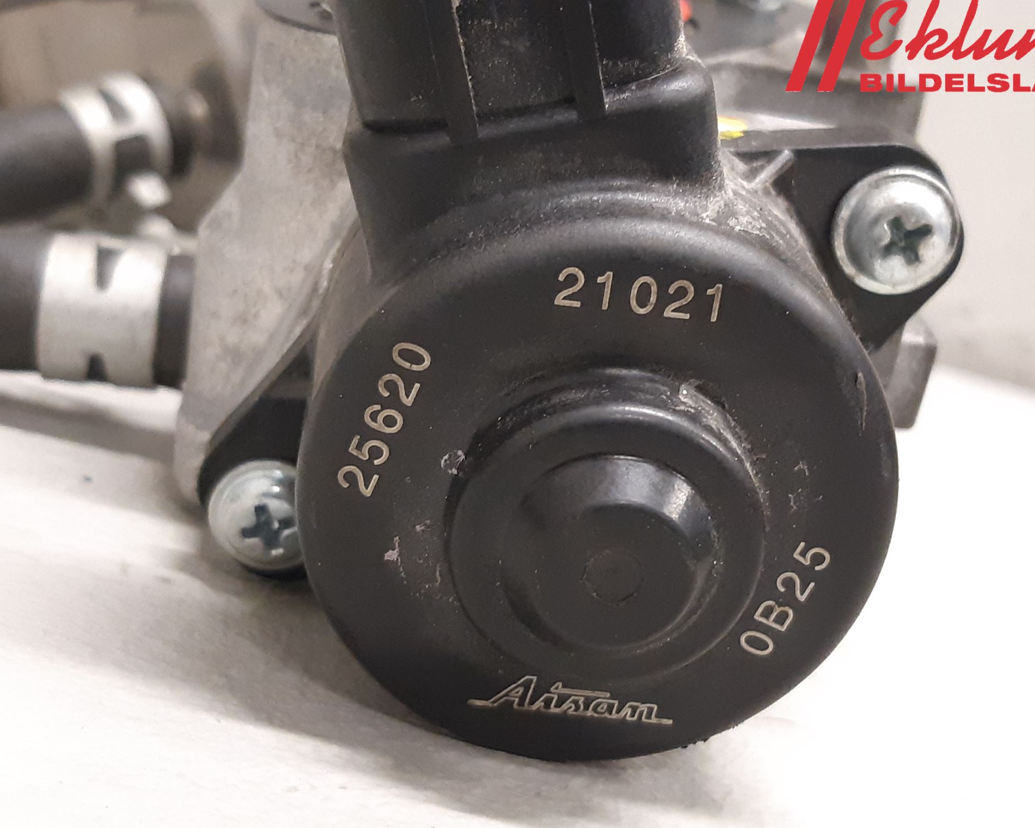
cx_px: 557
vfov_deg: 51.5
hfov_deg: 62.1
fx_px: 858
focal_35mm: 28
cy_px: 425
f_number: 1.7
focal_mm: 3.93
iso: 250
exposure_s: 1/25
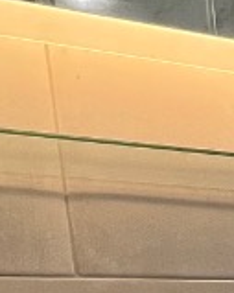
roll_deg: +4.7
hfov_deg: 11.8
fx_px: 832
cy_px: 463
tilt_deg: -4.8
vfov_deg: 17.6
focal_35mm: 96
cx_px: 623
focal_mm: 1.57
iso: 80
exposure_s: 1/100
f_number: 1.8
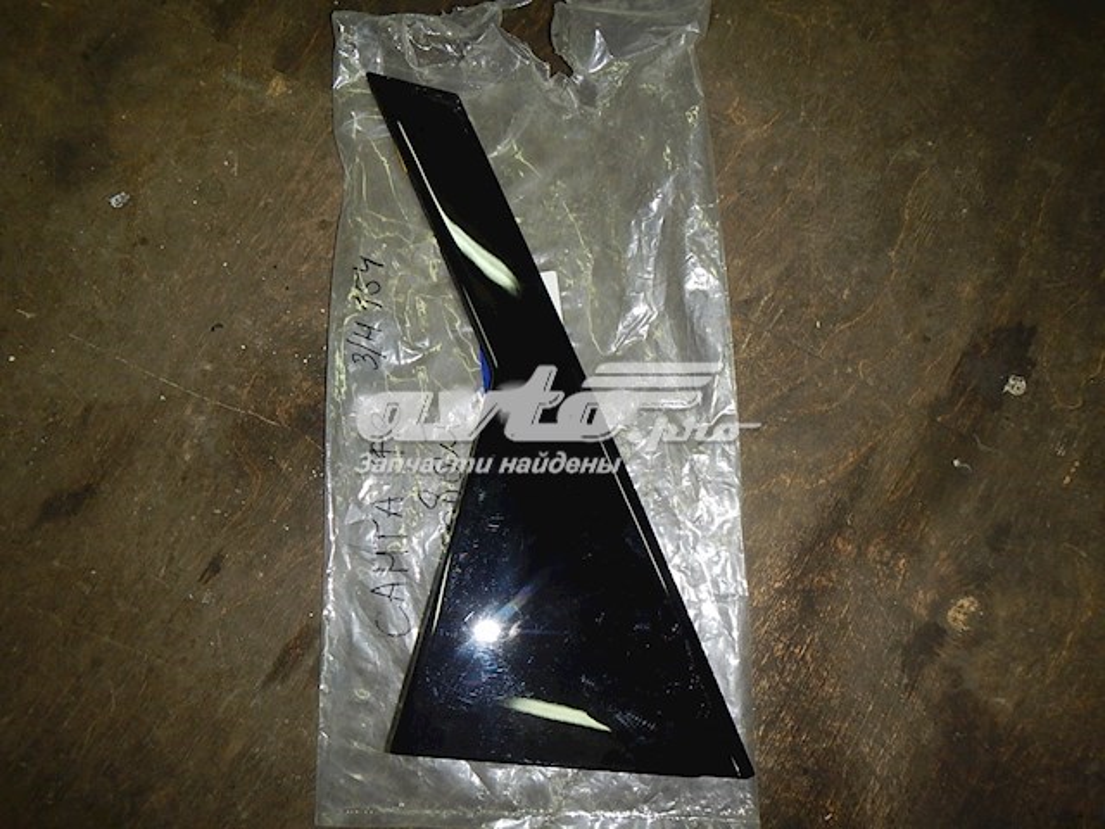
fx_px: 894
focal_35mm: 28
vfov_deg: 49.7
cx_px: 552
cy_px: 414
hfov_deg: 63.4
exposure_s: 1/30
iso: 200
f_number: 3.9
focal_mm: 5
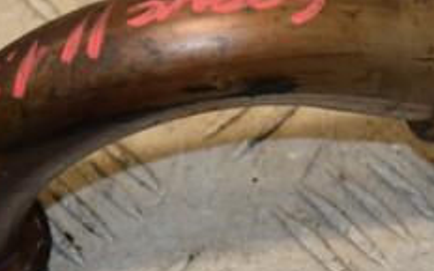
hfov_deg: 7.6
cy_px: 148
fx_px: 3276
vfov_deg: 4.7
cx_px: 389
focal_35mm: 277
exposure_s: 1/200
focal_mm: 70
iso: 800
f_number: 6.3
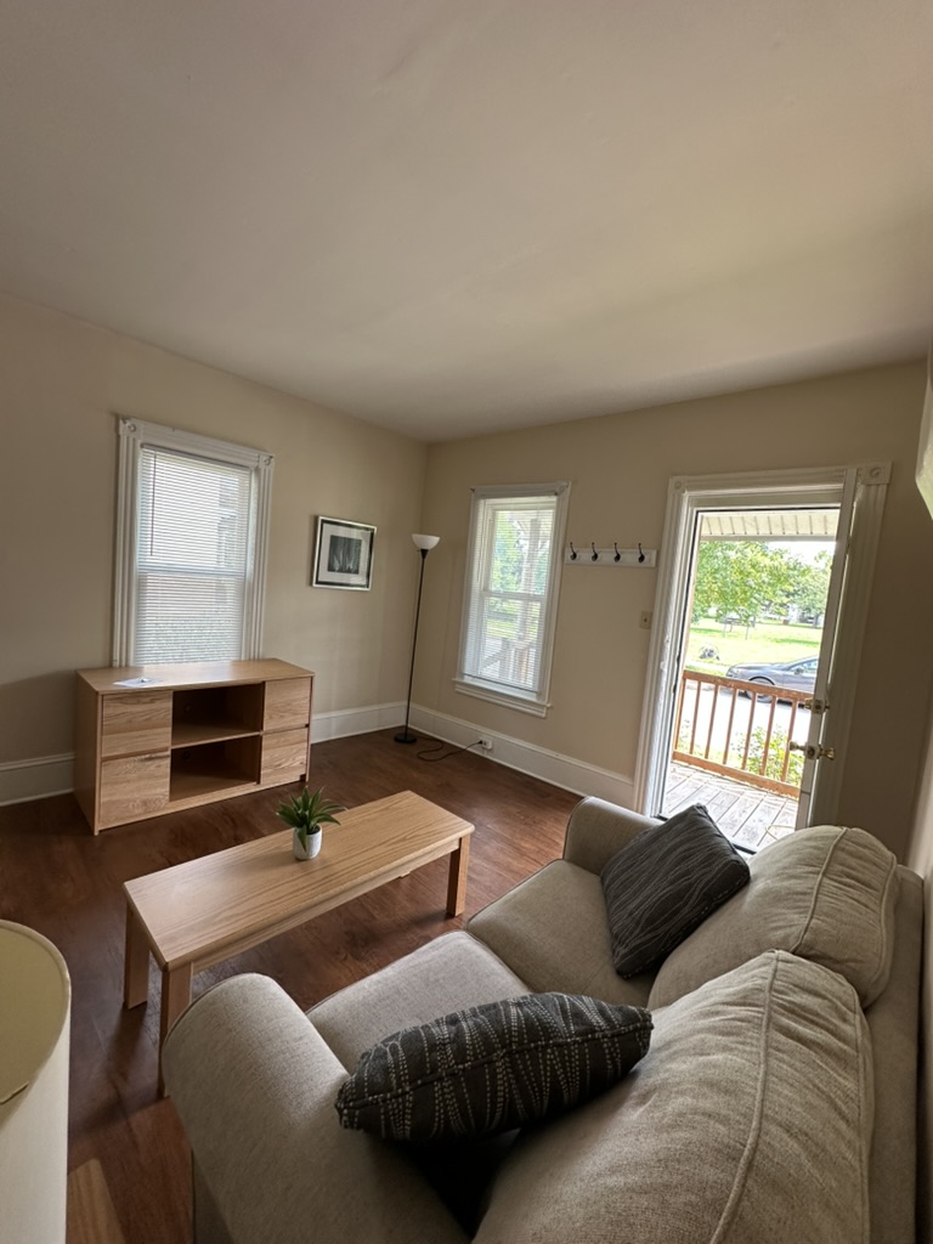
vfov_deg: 102.1
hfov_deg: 85.7
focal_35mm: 14
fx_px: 503
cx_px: 466
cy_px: 622
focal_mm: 2.22
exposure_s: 1/99
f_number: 2.2
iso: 125
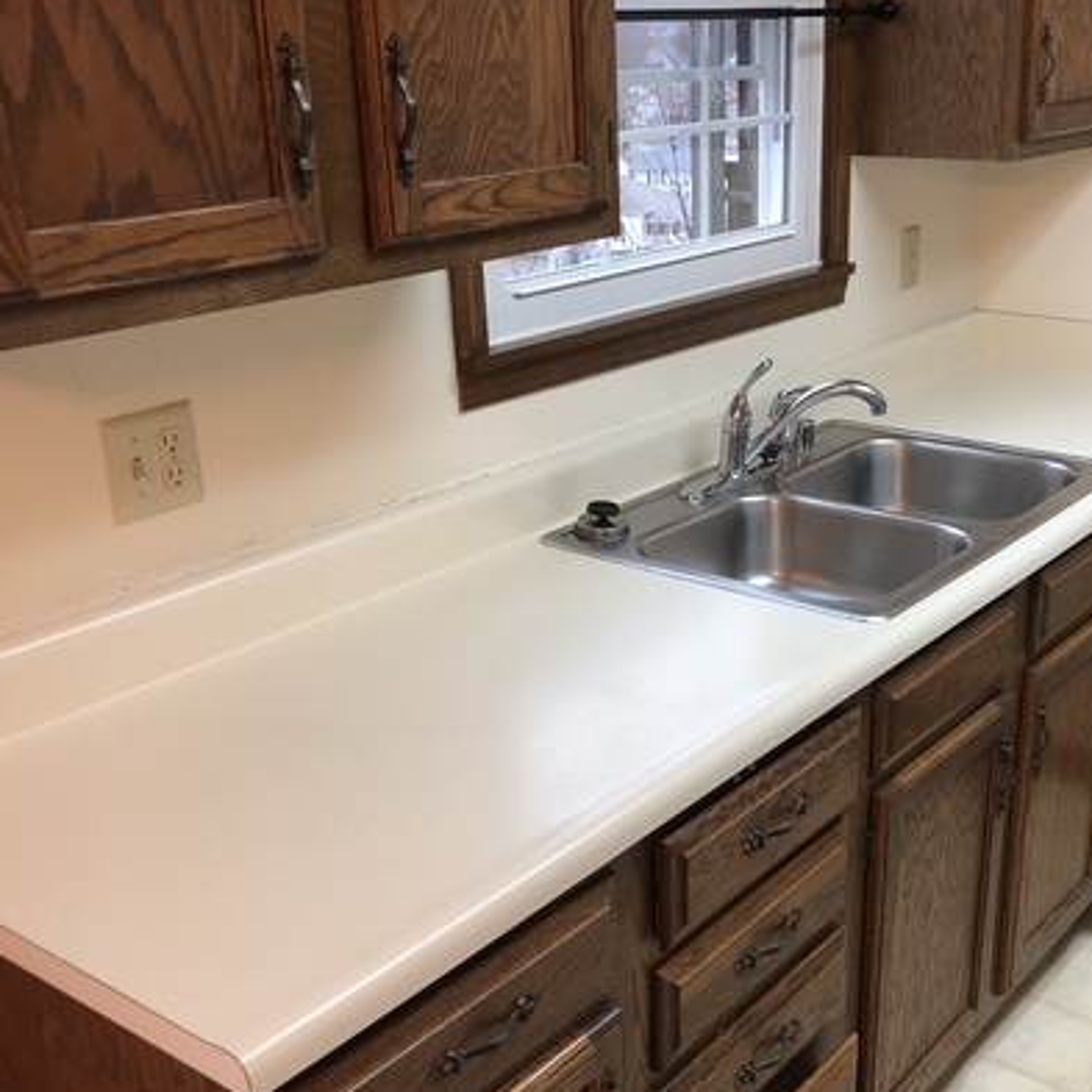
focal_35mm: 42
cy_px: 629
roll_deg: +1.0
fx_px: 1499
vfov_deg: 39.9
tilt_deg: -22.2
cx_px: 672
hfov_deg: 39.8
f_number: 1.8
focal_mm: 3.99
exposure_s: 1/24
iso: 40
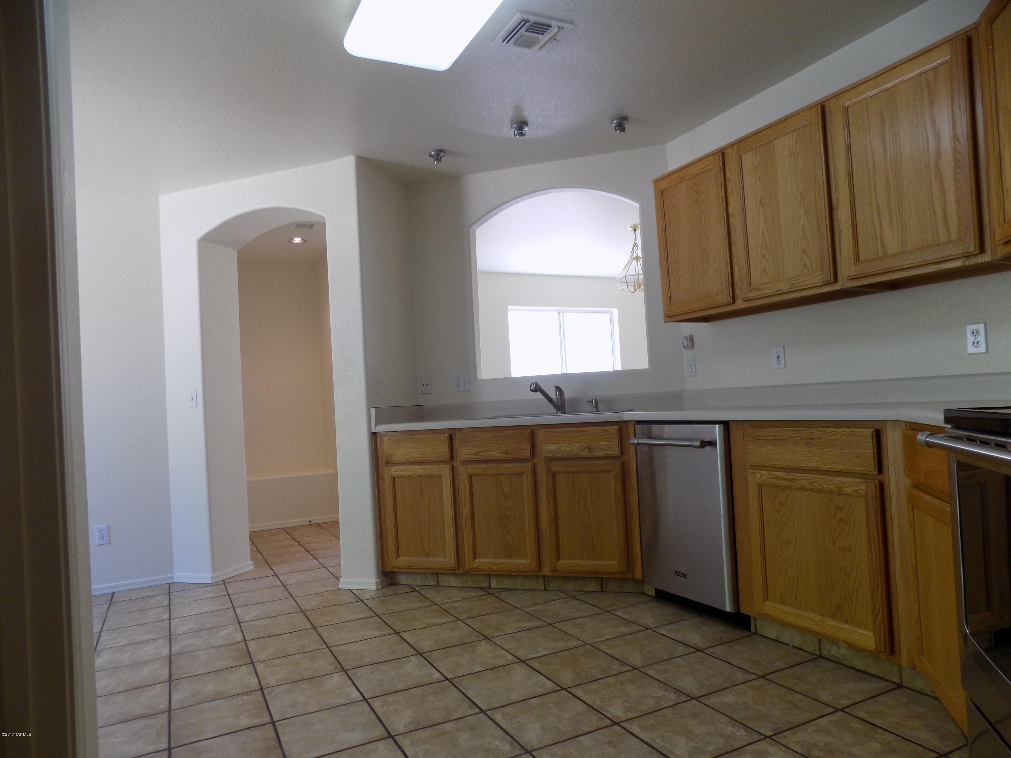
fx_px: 672
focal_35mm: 23
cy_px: 379
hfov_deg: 73.9
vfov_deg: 58.9
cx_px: 506
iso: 100
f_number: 3.1
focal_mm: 4
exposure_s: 1/30
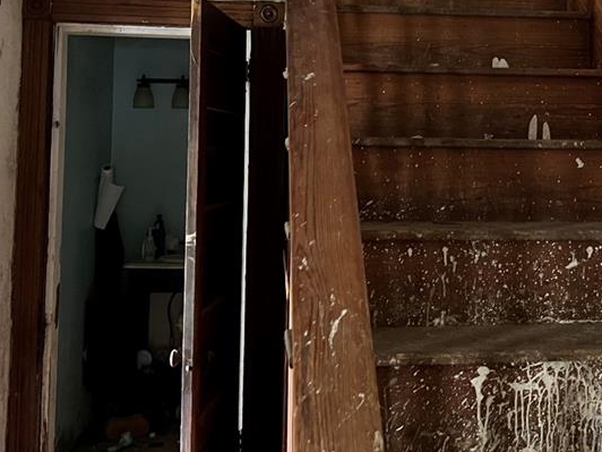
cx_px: 388
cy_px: 95
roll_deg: -0.8
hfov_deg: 37.9
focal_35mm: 50
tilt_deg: +3.8
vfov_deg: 28.5
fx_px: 870
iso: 640
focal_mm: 5.7
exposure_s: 1/32.1
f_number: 1.5
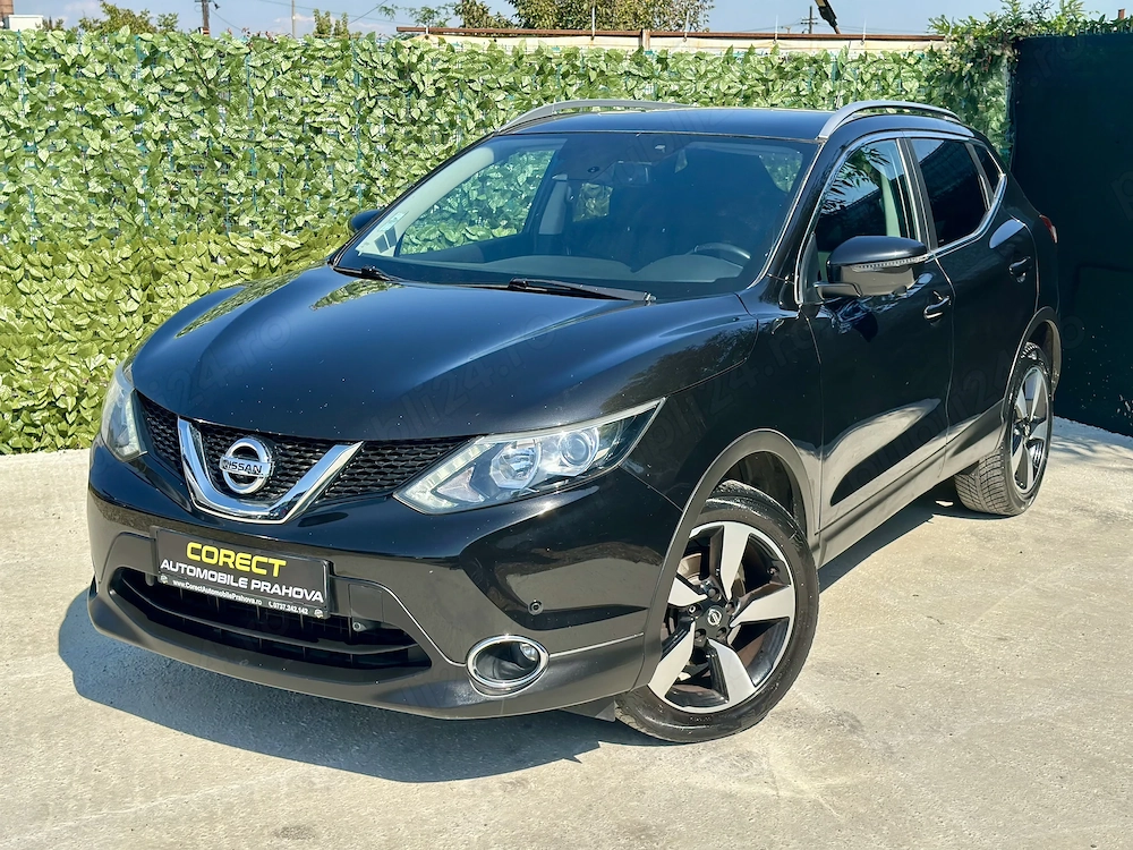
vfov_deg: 30.3
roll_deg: -0.8
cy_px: 425
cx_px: 566
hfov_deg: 39.7
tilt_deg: -10.9
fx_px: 1571
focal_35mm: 48
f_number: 1.78
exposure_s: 1/3155
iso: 80
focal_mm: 6.86
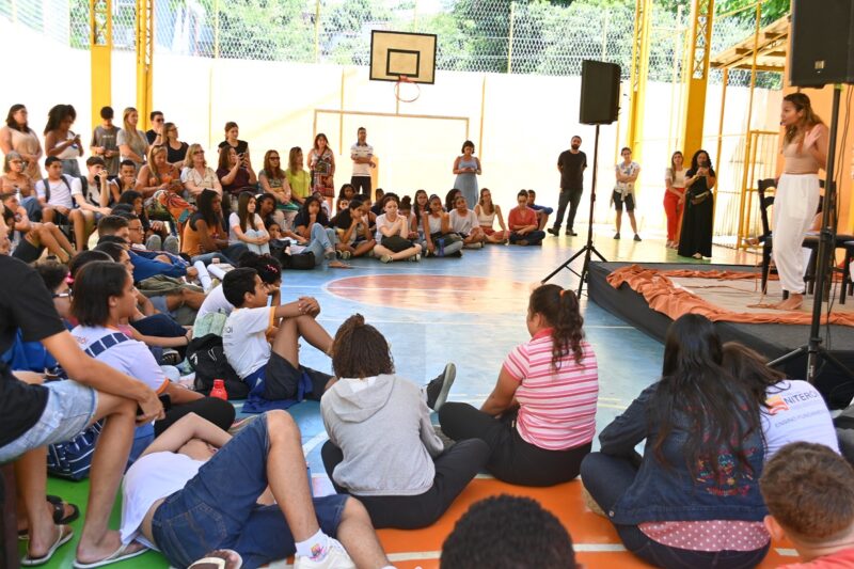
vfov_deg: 36.9
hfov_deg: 53.1
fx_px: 854
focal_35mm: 36
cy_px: 284
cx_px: 427
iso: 100
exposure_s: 1/50
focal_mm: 24
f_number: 5.6
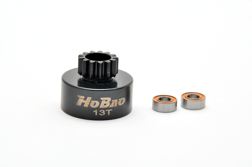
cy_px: 84
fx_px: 1888
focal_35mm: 270
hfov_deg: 7.6
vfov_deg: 5.1
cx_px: 126
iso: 400
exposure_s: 1/60
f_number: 22
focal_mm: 180
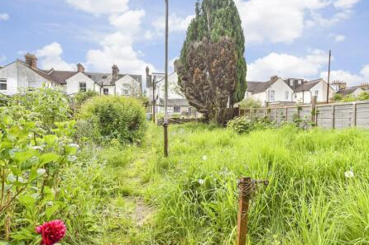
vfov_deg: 73.7
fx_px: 164
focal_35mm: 16
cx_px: 196
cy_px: 120
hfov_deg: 96.6
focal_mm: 10
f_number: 7.1
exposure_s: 1/400
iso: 400
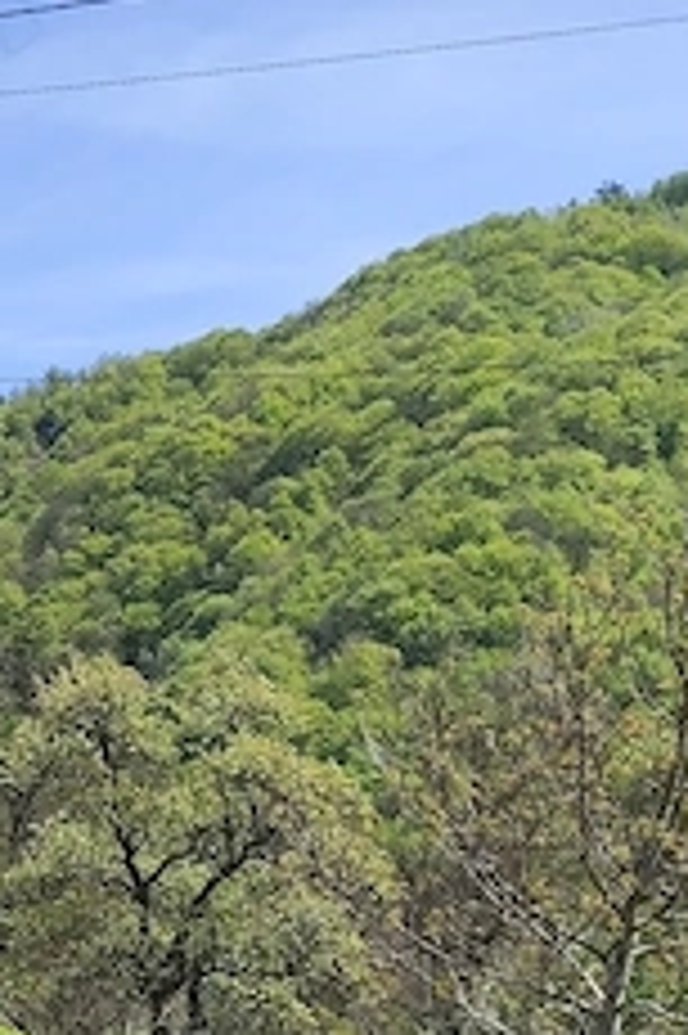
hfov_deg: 10.5
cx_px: -1169
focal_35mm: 104
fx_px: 2986
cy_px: 860
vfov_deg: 19.4
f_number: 1.65
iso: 50
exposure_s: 1/940
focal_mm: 6.19
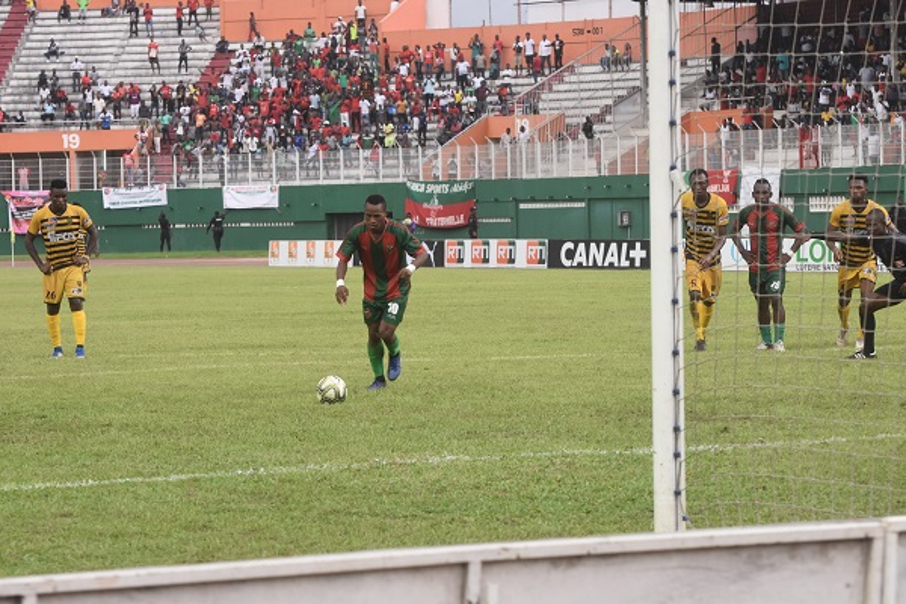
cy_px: 302
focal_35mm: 138
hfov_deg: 14.9
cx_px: 453
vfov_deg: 9.9
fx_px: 3473
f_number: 7.1
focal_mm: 92
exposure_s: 1/200
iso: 800
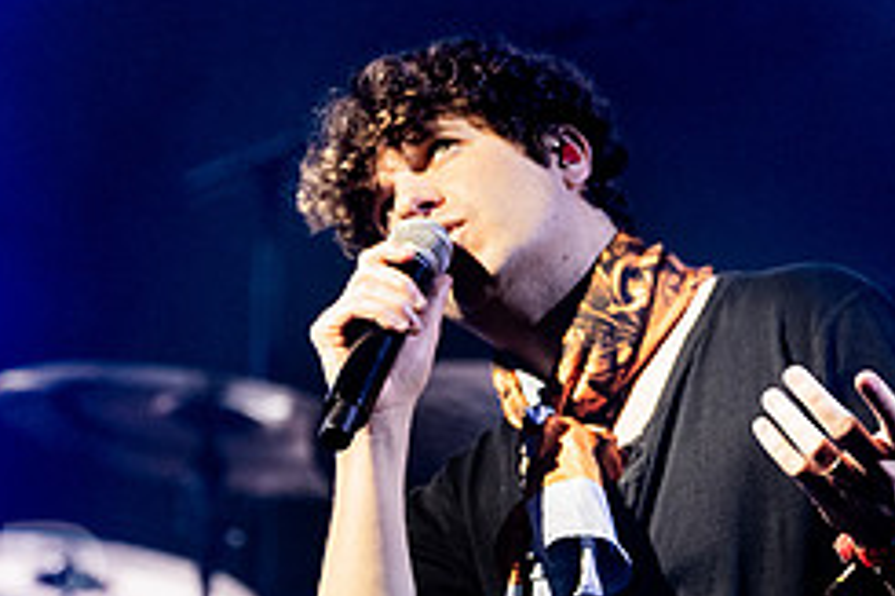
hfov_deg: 7.7
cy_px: 195
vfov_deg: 5.2
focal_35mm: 266
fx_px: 6608
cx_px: 546
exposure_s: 1/500
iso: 3200
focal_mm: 102
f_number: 2.8
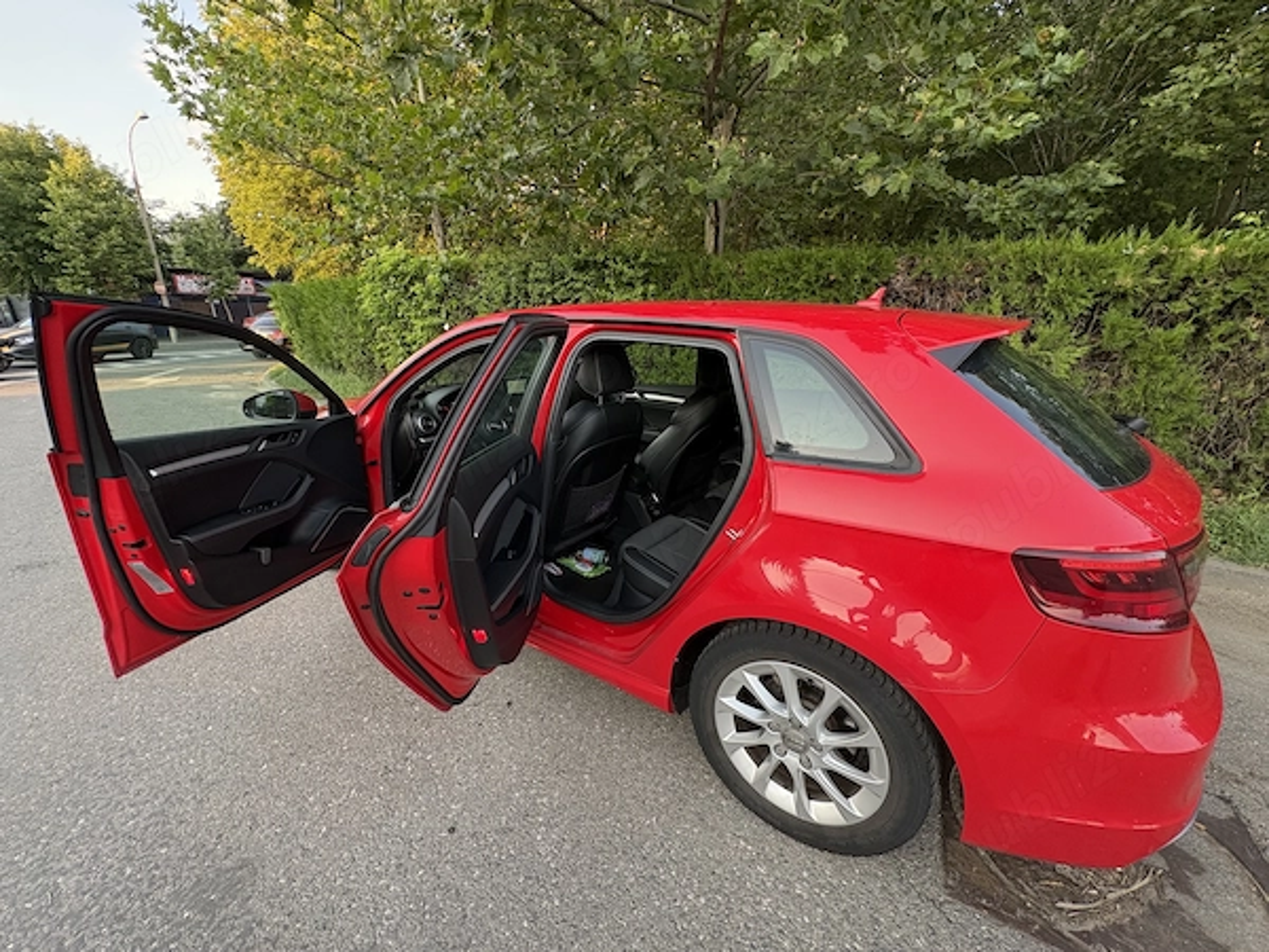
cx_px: 634
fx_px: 513
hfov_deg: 102.1
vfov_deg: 85.7
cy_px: 476
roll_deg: -0.2
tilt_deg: -17.1
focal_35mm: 14
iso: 200
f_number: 2.2
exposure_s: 1/99
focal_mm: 2.22
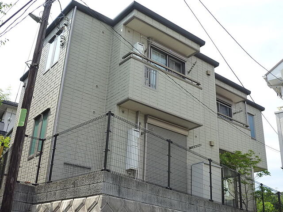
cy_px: 106
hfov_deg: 45.8
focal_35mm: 41
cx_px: 142
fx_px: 335
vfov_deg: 35.1
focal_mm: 7.2
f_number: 4
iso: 125
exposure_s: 1/320
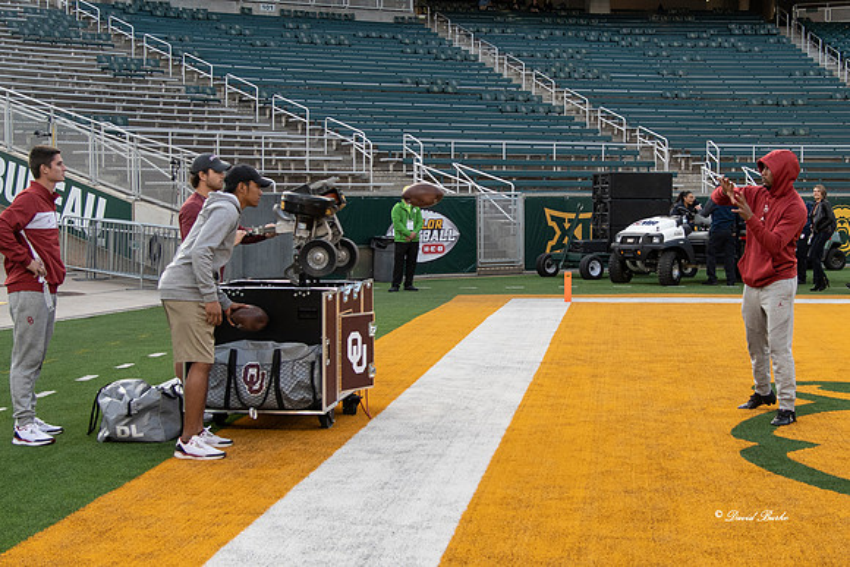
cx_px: 499
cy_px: 234
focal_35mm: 60
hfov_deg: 33.4
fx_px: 1415
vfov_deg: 22.6
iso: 720
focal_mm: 34
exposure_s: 1/1000
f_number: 4
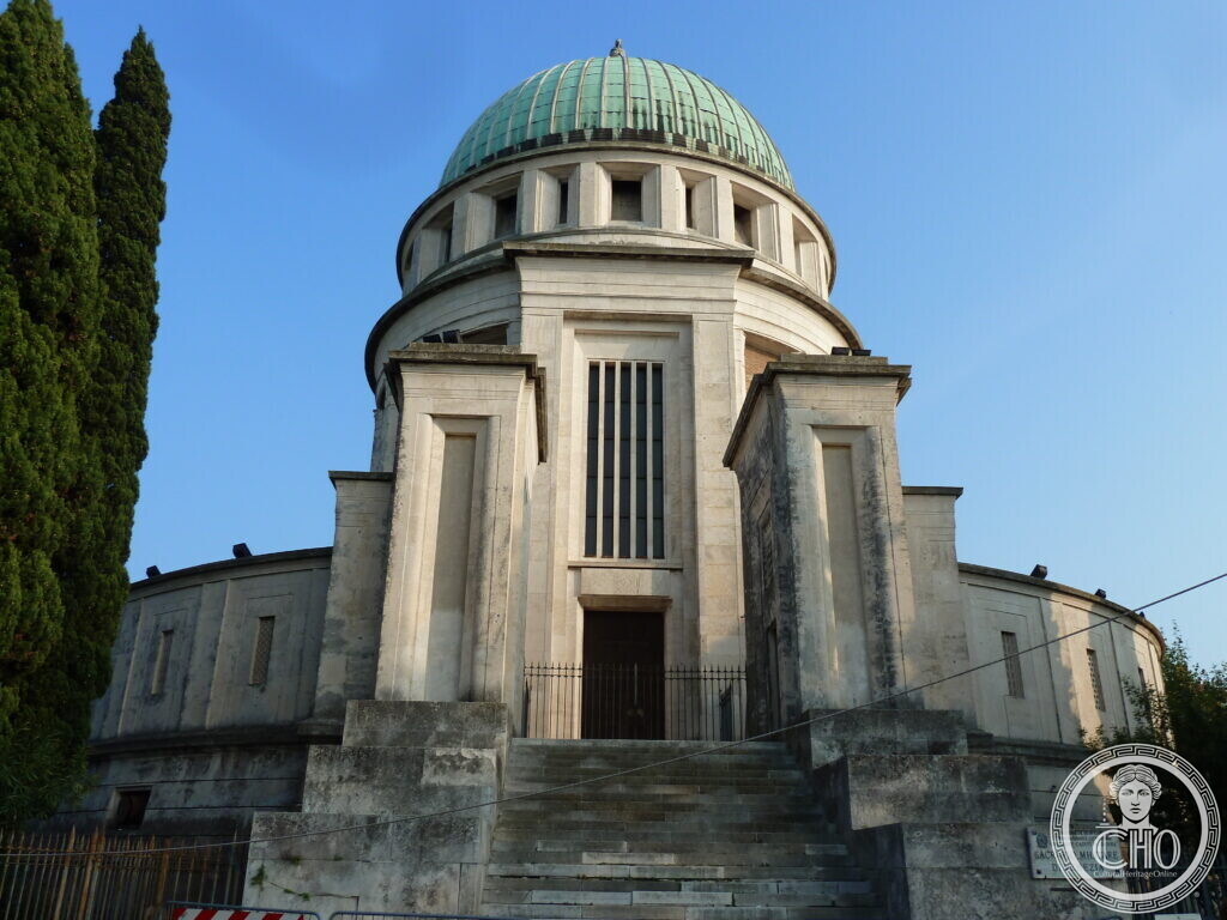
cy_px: 460
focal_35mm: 29
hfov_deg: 61.7
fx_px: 1028
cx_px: 614
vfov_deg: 48.2
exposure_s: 1/400
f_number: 4
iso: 80
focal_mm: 4.7
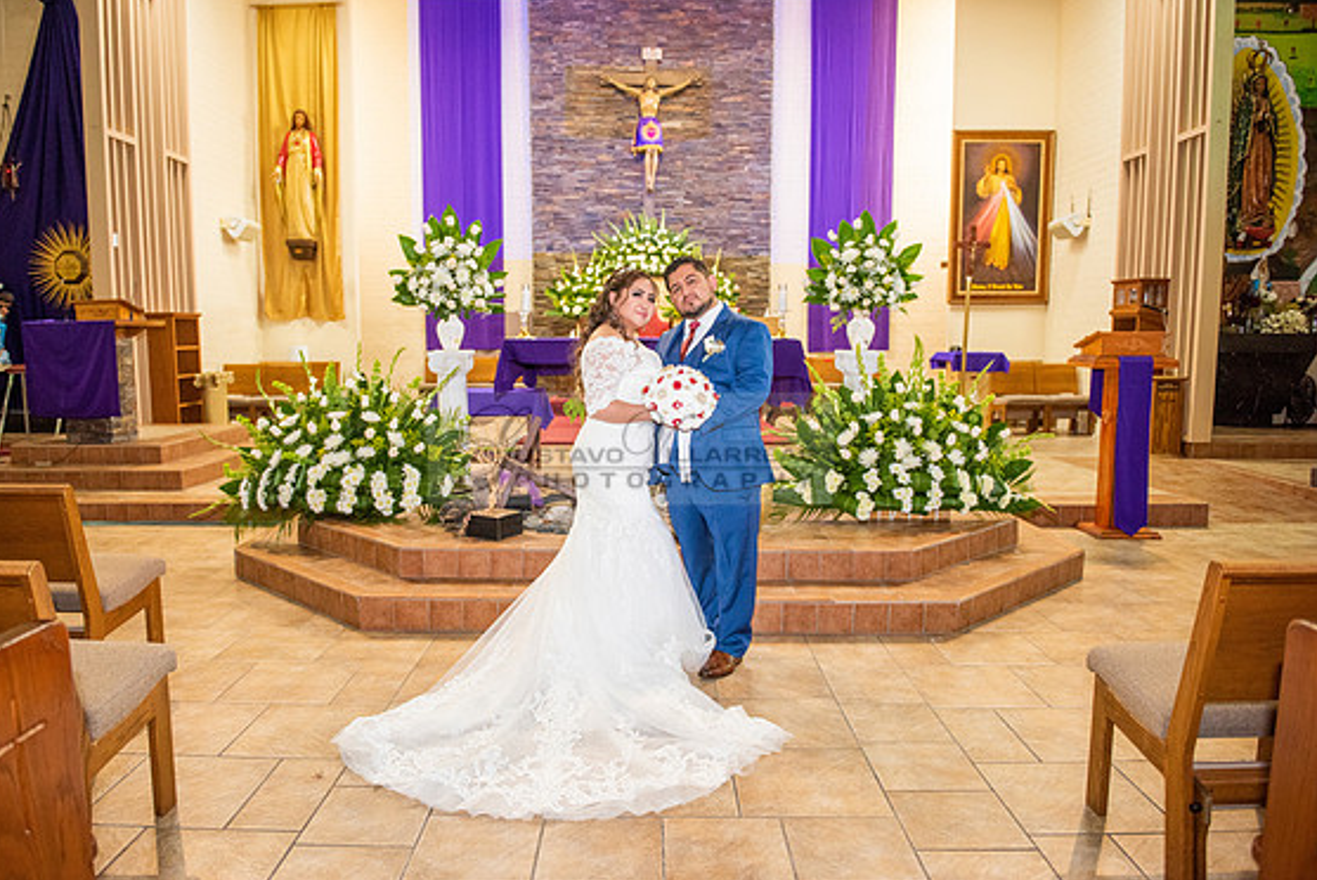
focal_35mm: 25
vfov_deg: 51.3
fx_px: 915
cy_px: 448
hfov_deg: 71.5
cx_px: 634
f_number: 2.8
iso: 2000
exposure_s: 1/160
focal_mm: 24
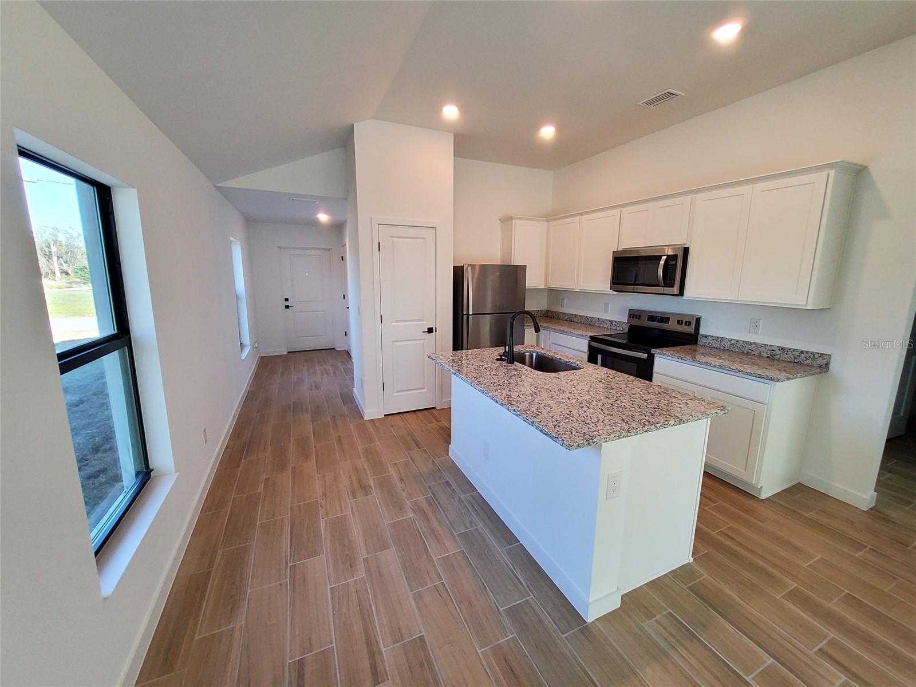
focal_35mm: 13
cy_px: 344
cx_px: 458
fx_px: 344
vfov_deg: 89.9
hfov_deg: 106.2
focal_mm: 1.13
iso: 100
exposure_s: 1/60
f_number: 2.2
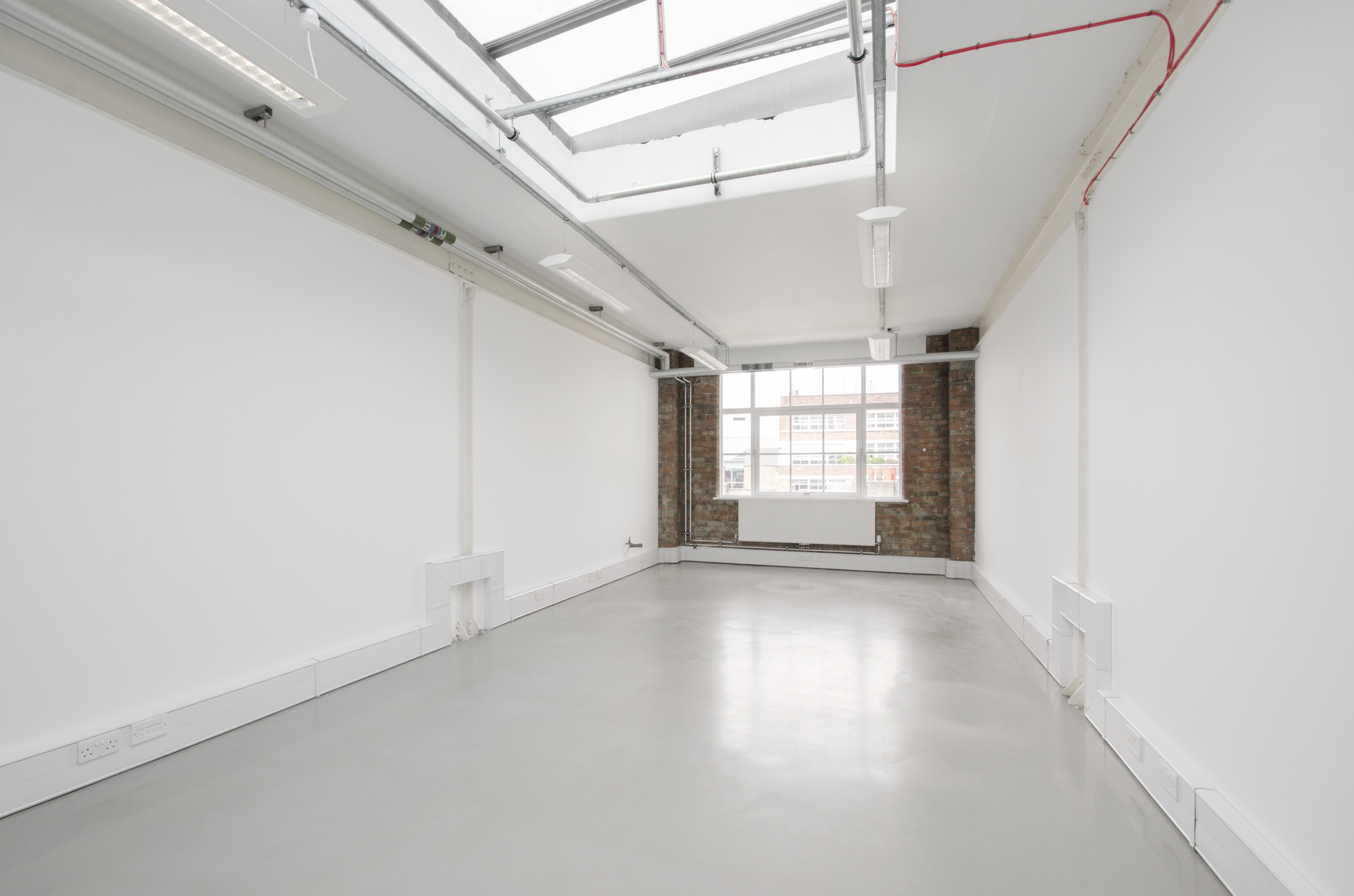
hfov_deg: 96.8
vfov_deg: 73.5
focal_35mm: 16
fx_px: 601
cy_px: 461
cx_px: 659
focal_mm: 10
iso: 100
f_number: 10
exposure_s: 1/25
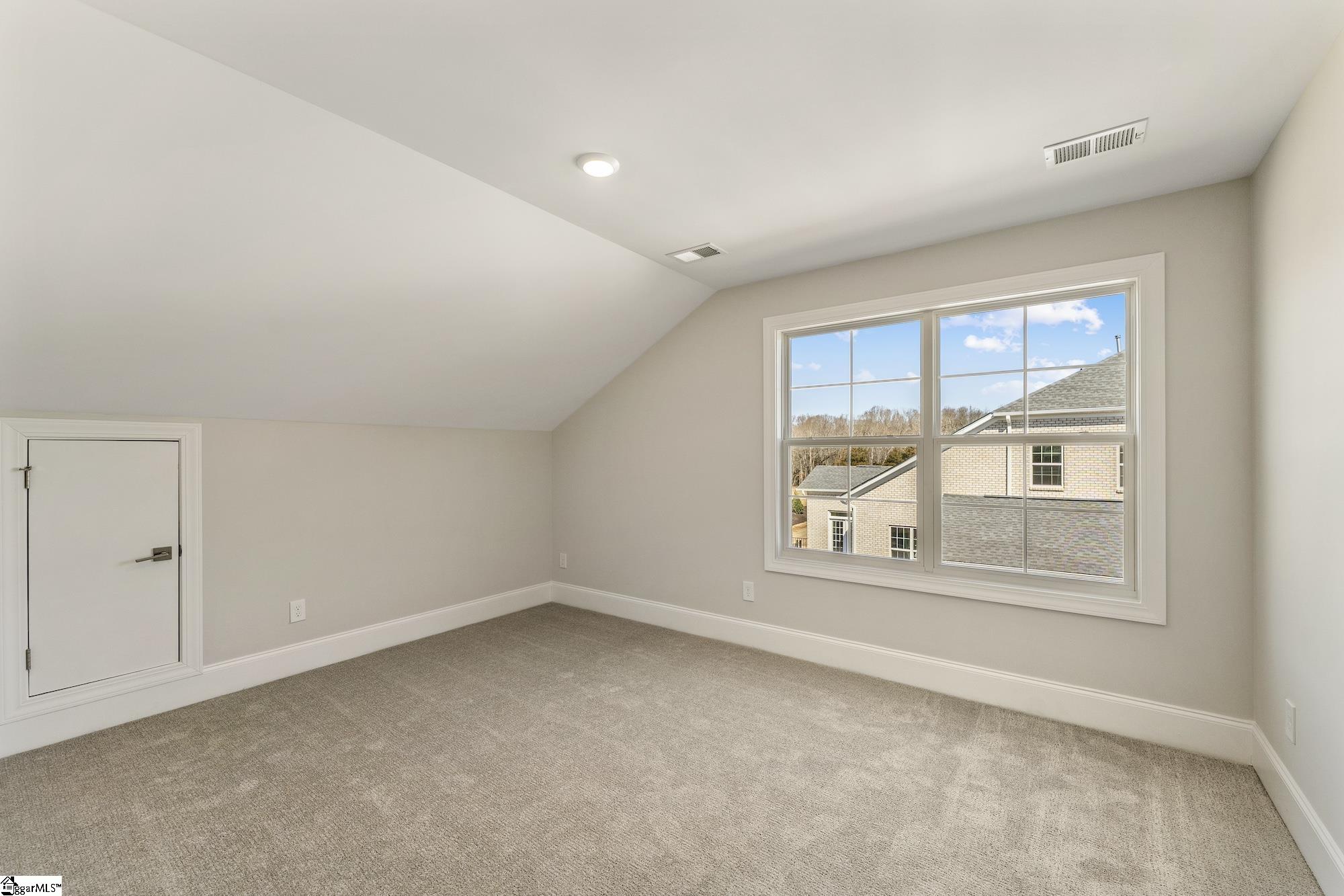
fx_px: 523
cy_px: 448
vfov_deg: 81.2
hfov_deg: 104.3
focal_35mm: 14
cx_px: 672
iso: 400
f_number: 6.3
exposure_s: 1/10
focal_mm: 14
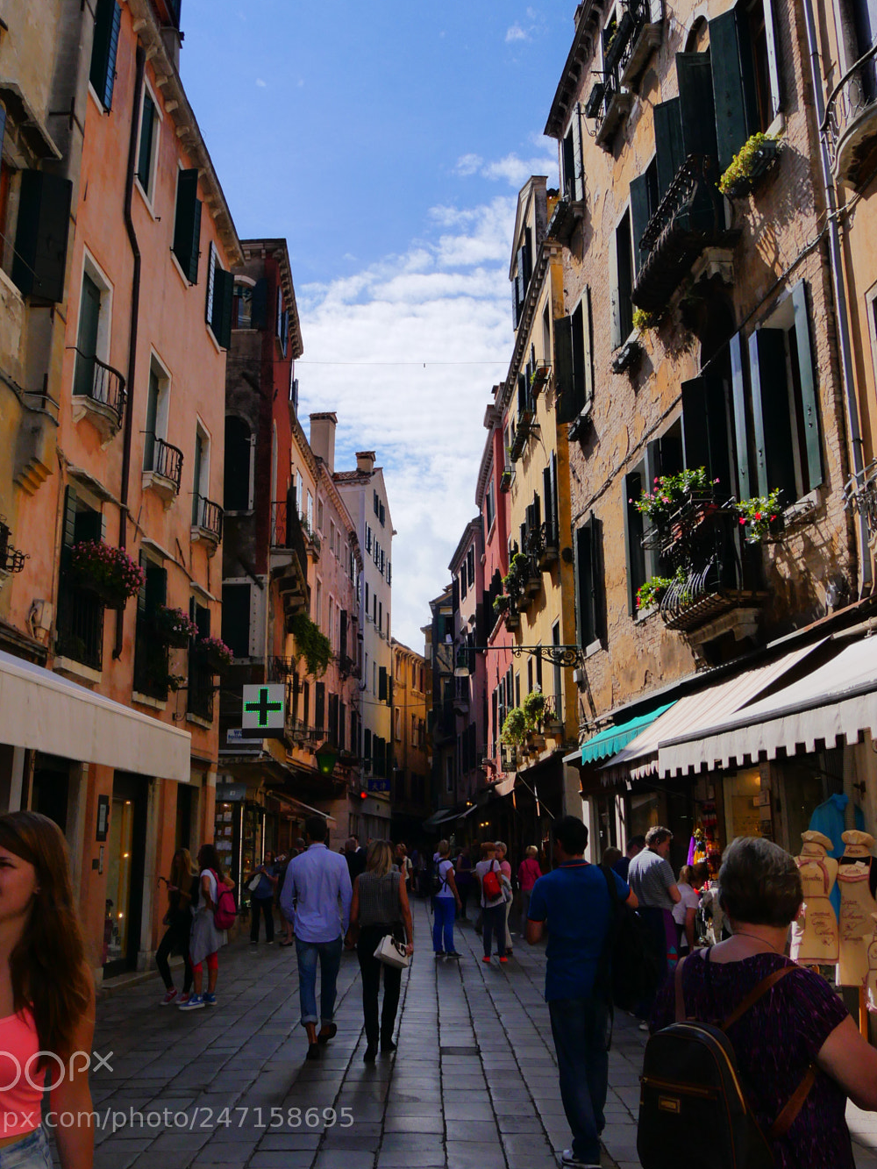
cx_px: 422
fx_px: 1216
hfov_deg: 39.7
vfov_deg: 51.1
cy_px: 485
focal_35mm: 36
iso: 800
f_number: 9
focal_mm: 15
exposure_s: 1/640
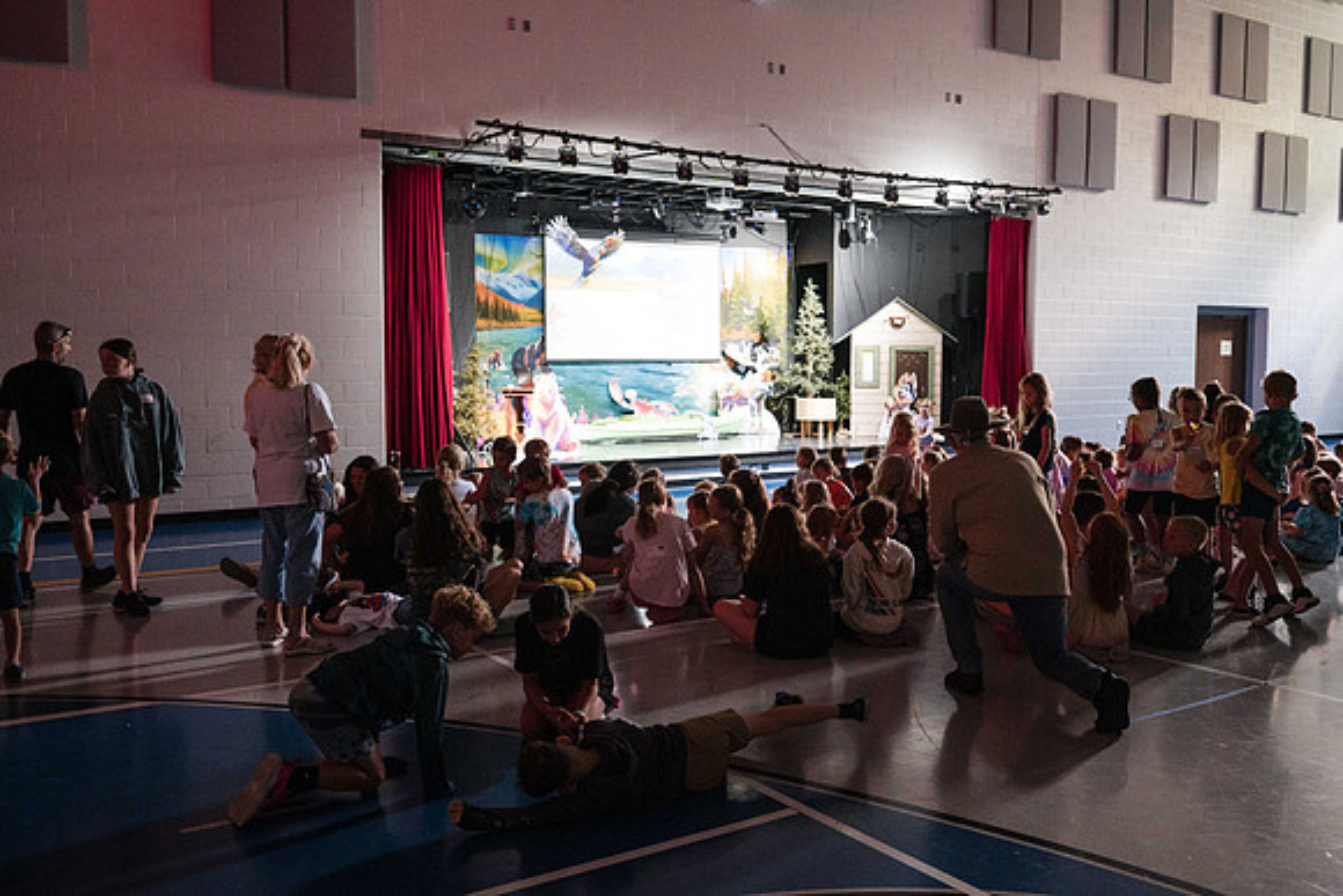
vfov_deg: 42.3
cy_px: 444
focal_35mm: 31
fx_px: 1160
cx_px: 665
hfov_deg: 60.2
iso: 5000
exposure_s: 1/60
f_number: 4
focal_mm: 30
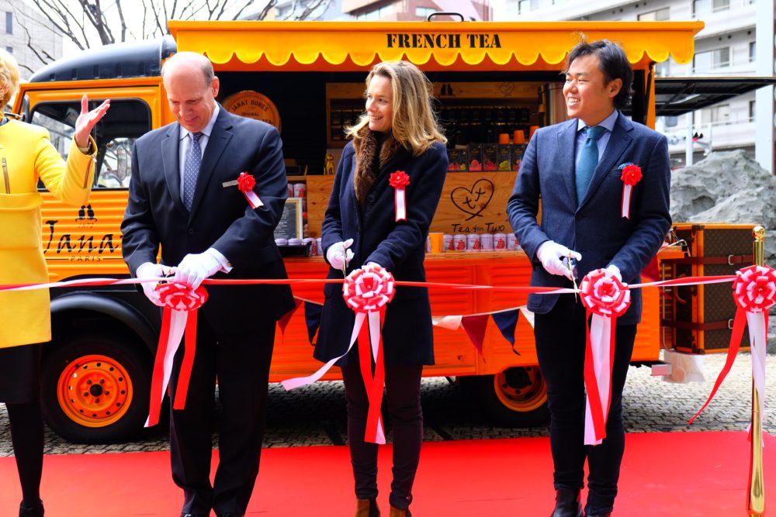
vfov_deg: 37.9
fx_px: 755
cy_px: 258
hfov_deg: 54.4
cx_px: 388
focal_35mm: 35
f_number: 3.2
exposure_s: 1/500
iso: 400
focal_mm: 23.3
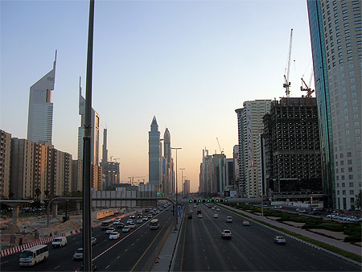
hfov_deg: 53.9
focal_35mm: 34
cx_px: 181
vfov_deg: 41.8
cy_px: 136
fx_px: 356
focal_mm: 5.7
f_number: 4.9
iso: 50
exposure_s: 1/88
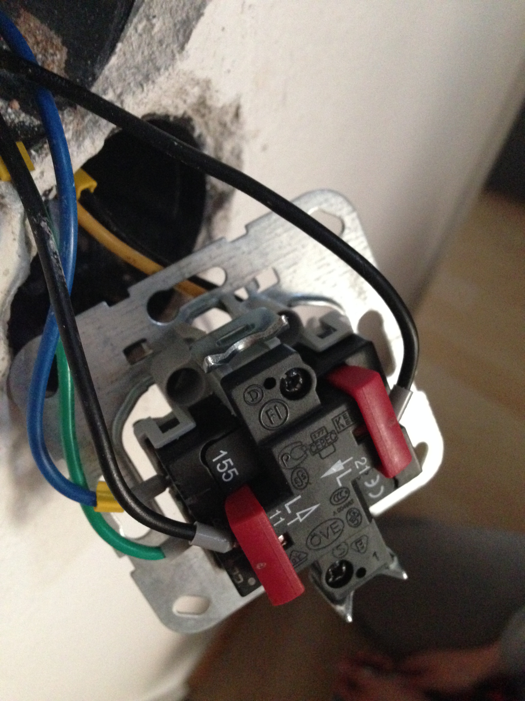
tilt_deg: -64.8
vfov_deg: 55.4
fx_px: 667
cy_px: 350
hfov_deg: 42.9
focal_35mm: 33
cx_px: 262
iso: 800
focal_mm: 4.12
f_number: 2.4
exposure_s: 1/15
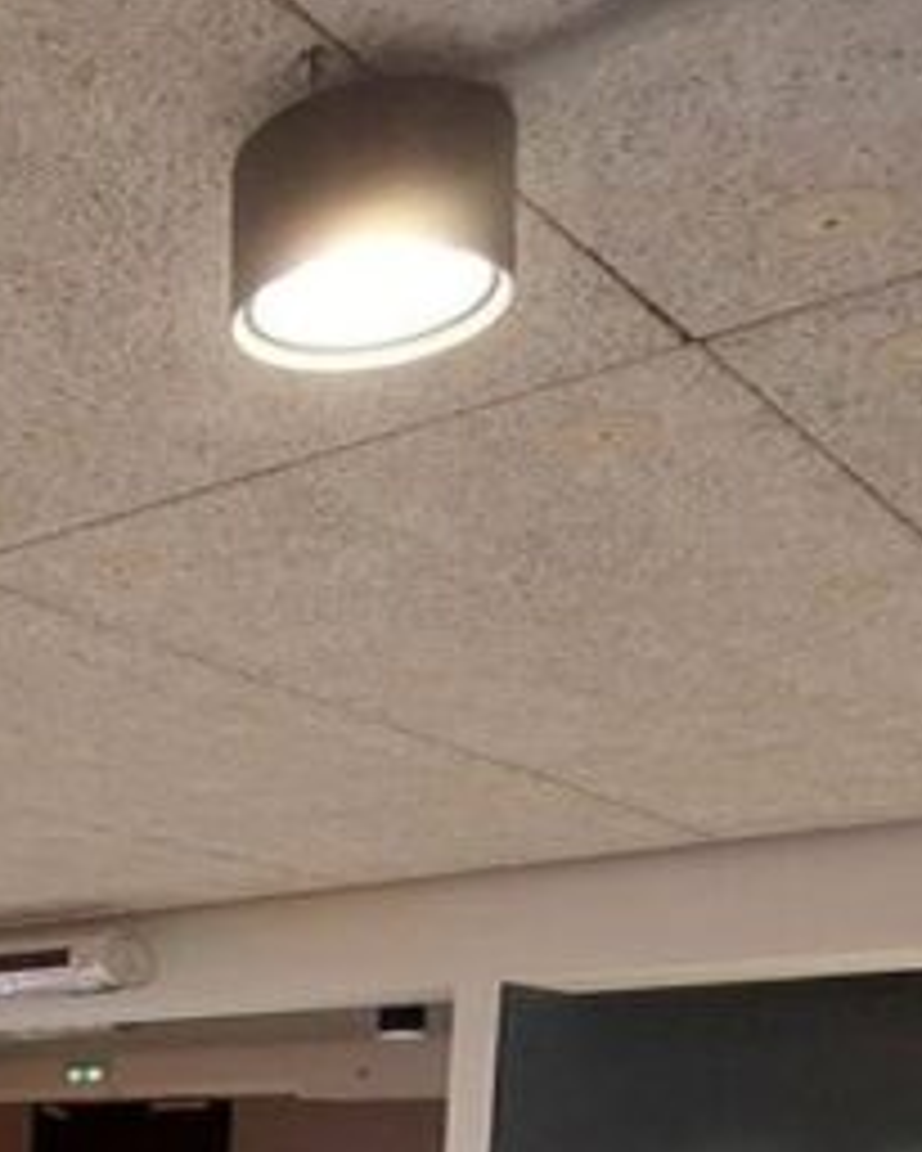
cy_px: 1269
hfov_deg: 30.9
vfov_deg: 39.2
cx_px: -265
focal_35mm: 38
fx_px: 1295
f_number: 2.2
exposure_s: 1/50
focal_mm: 1.74
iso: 250
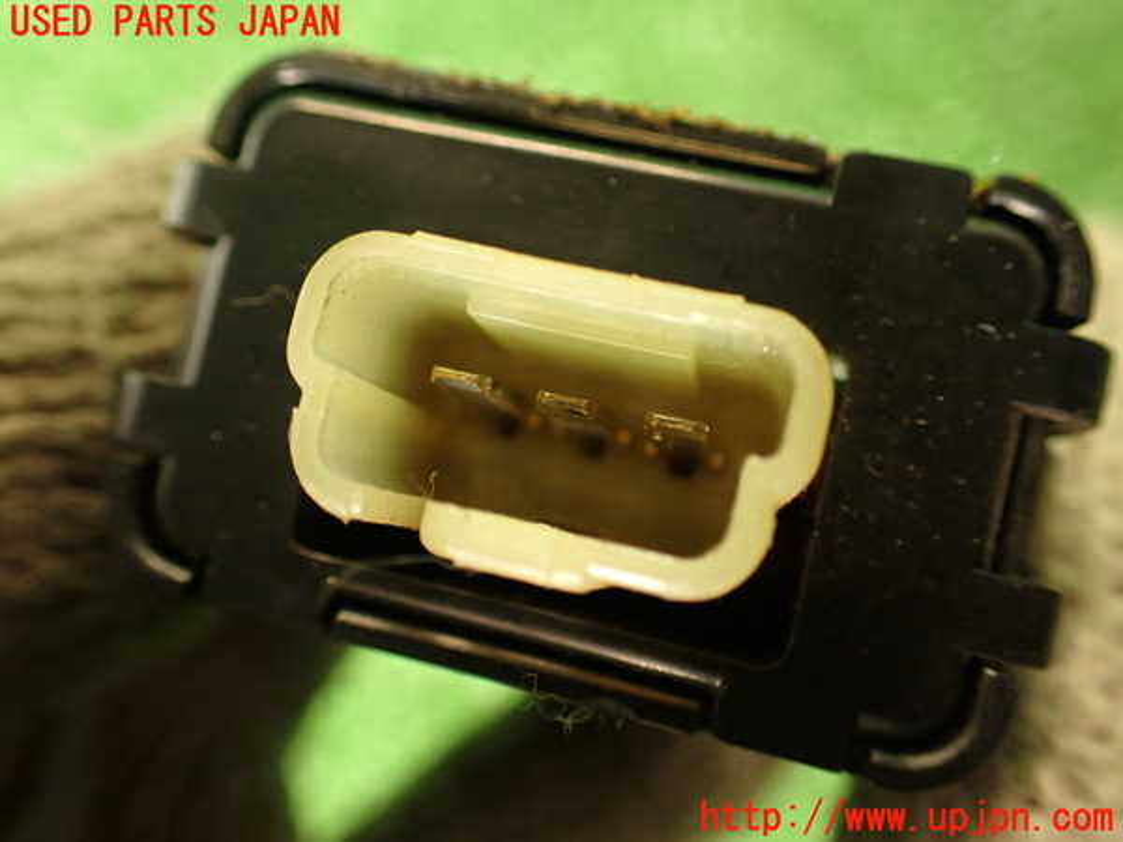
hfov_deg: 56.8
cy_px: 421
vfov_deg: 44.2
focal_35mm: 32
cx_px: 562
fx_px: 1038
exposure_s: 1/30
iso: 250
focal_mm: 5.79
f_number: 2.4
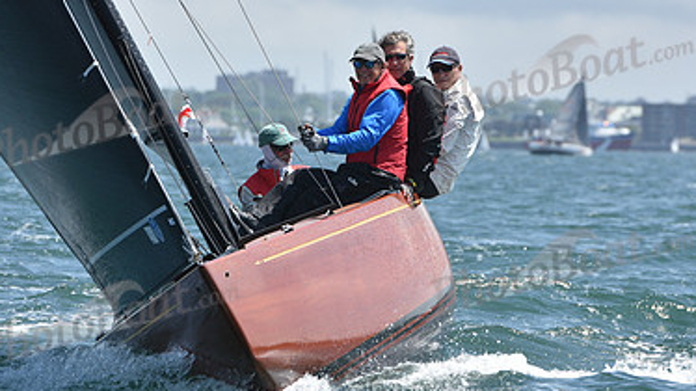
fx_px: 5995
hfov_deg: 6.6
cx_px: 337
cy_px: 196
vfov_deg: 3.7
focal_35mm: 325
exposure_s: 1/1250
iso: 250
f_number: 6.3
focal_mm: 200
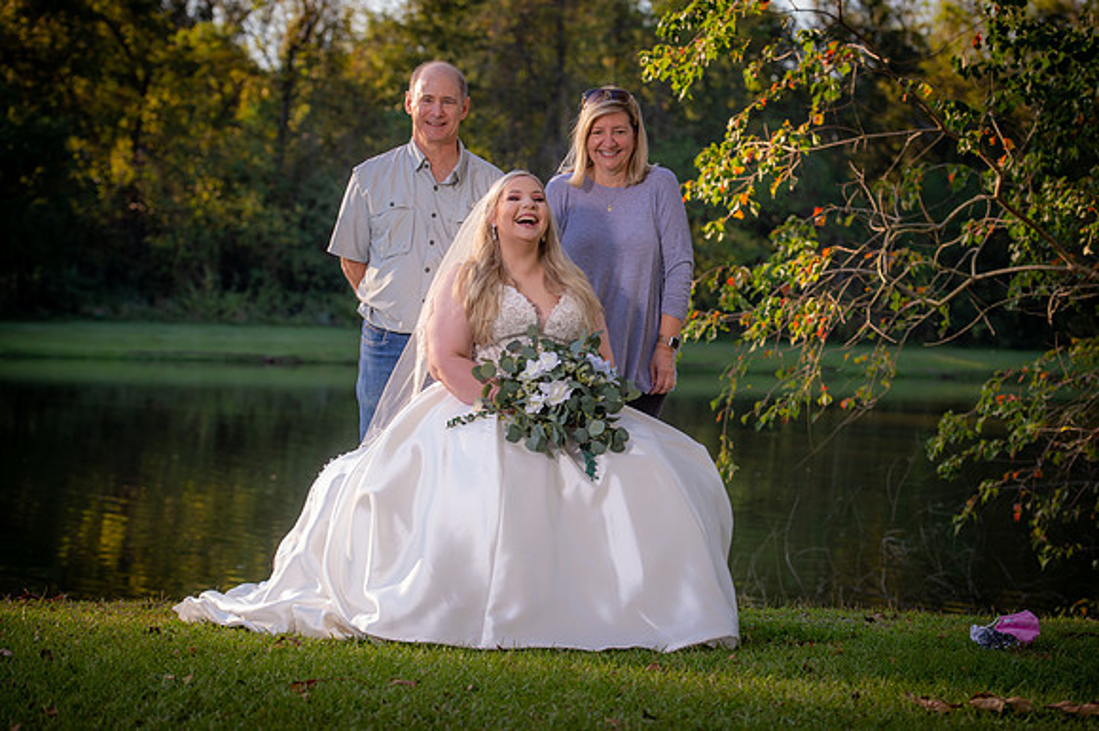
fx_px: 2807
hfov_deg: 22.2
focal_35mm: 92
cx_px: 550
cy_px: 366
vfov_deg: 14.8
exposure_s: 1/160
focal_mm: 92
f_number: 5
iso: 125
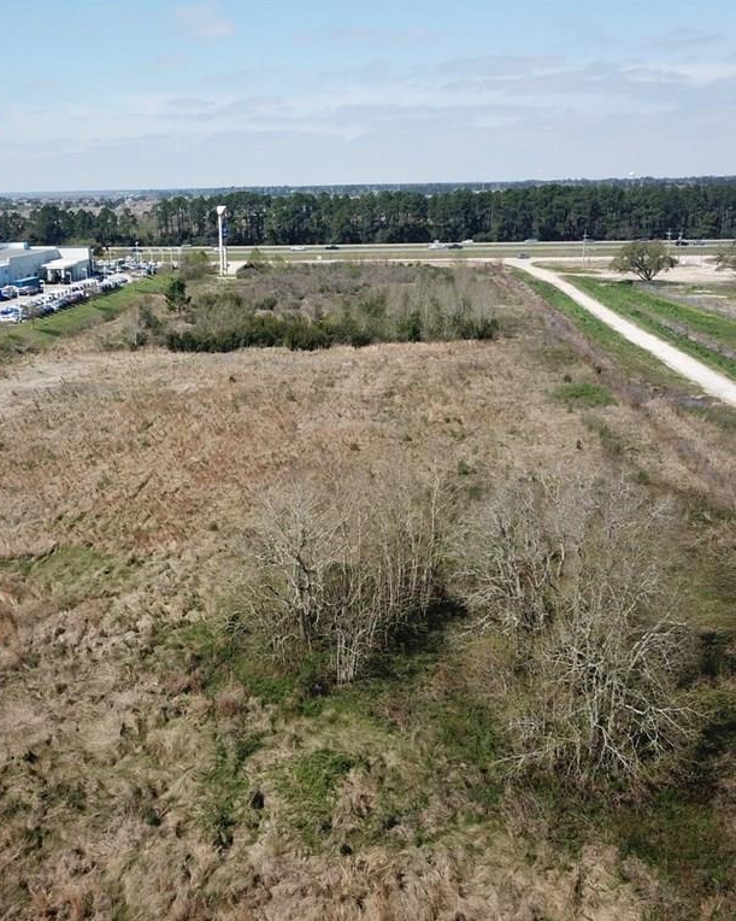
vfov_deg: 52.9
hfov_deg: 43.0
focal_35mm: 34
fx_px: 926
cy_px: 460
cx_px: 273
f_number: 2.2
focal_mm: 4.7
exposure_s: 1/1359
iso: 100
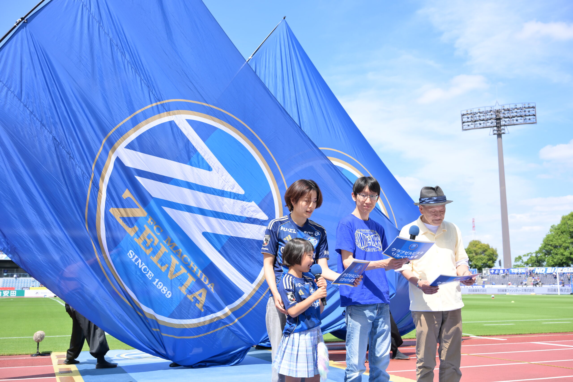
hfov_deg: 51.9
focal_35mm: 37
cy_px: 191
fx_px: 589
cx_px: 286
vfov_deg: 35.9
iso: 200
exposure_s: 1/640
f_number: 5.6
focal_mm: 37
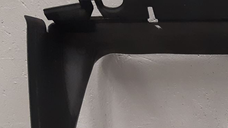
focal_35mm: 88
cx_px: 308
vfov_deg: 13.6
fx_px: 532
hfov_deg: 21.5
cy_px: 127
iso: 200
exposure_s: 1/50
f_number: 1.7
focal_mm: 3.93
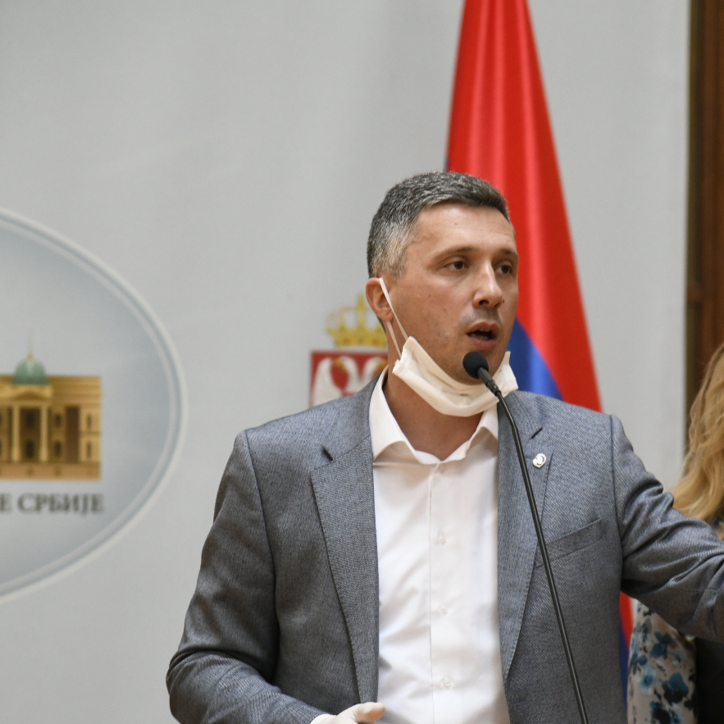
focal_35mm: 187
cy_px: 430
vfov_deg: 9.4
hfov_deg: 9.4
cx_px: 446
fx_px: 4425
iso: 2000
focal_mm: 120
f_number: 4
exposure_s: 1/200
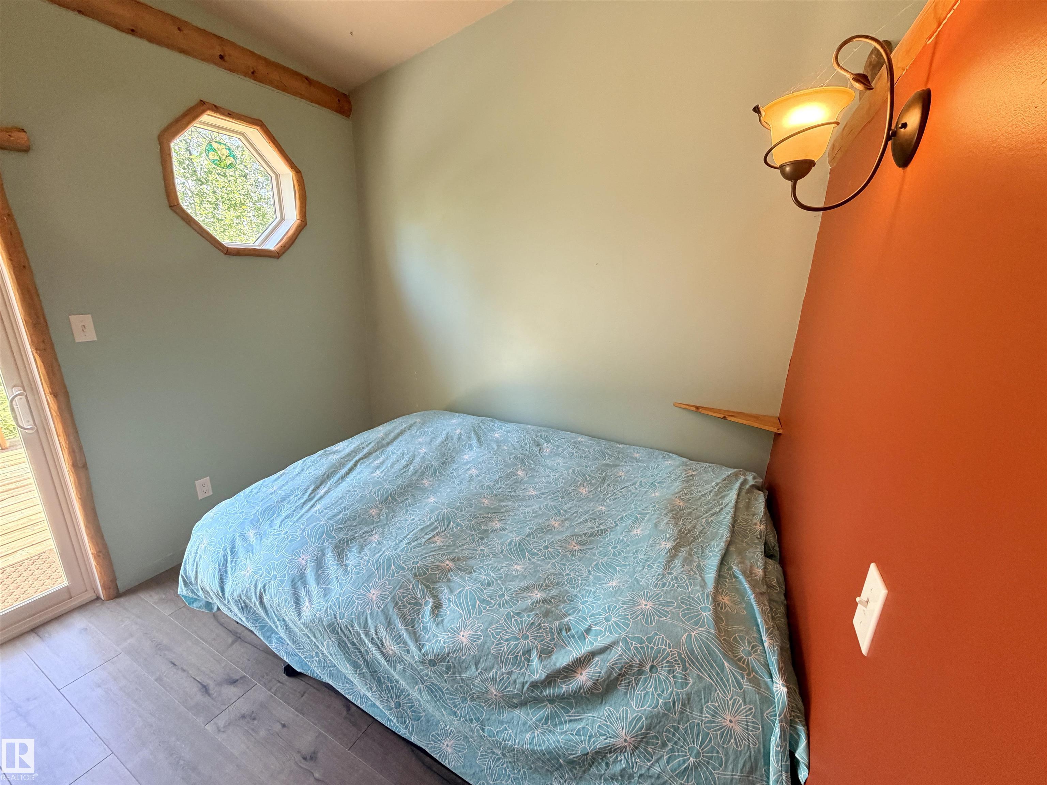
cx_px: 524
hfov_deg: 102.1
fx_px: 423
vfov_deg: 85.7
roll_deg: -2.2
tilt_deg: -17.1
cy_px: 392
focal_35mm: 14
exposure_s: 1/121
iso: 200
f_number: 2.2
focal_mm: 2.22
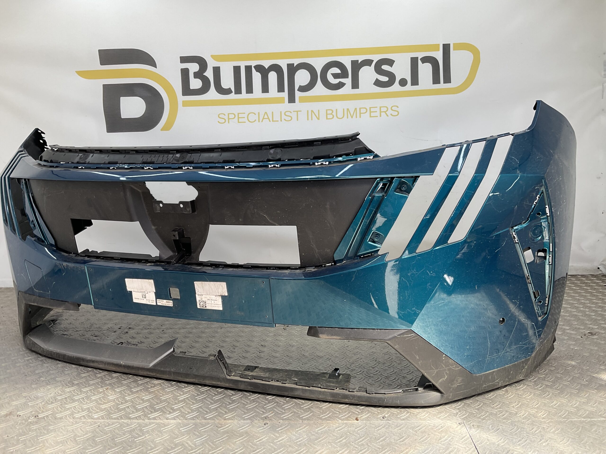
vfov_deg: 48.2
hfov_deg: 61.7
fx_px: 508
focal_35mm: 29
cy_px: 227
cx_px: 303
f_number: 1.8
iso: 16
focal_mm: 3
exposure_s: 1/152
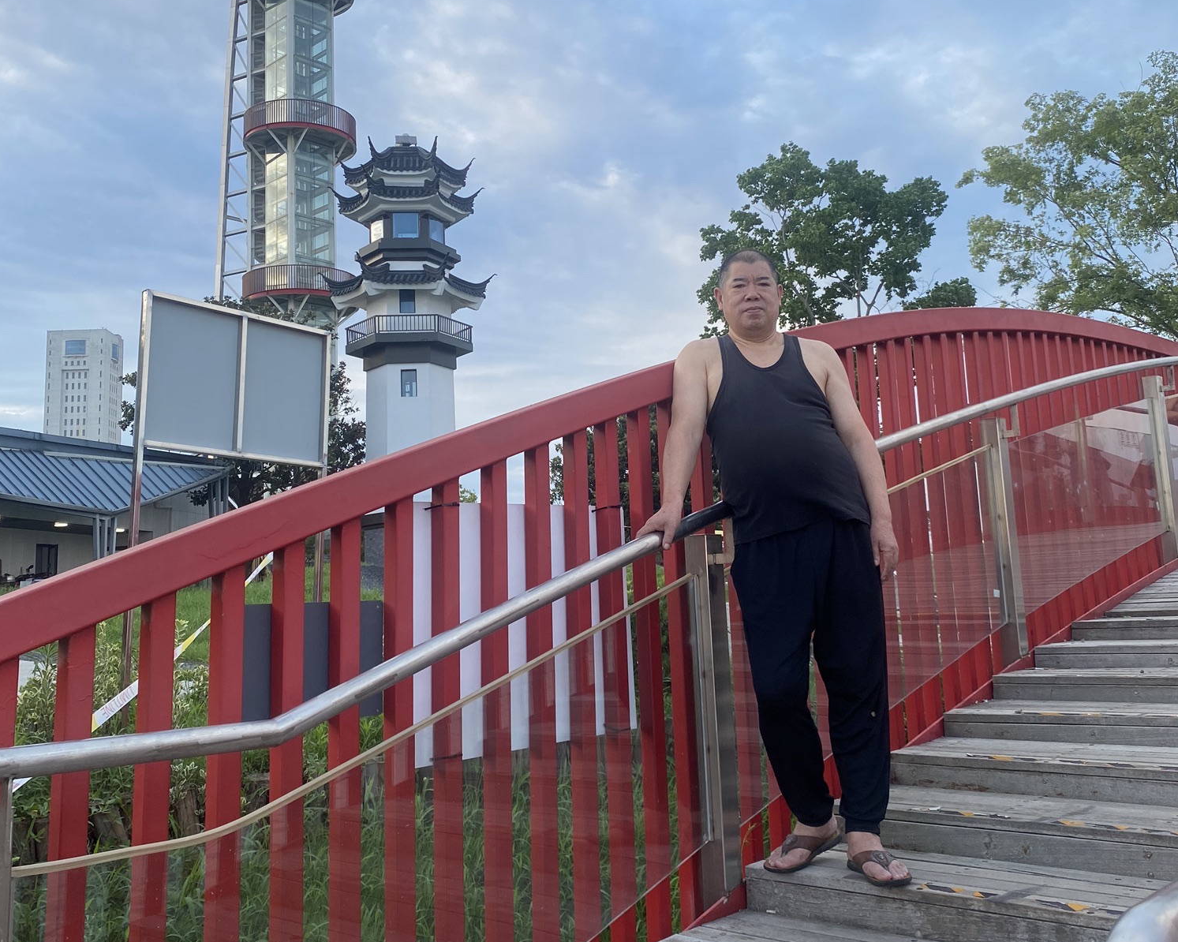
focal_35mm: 34
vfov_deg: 43.2
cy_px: 392
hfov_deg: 52.9
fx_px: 1185
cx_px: 588
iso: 40
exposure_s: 1/122
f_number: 1.8
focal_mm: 4.25
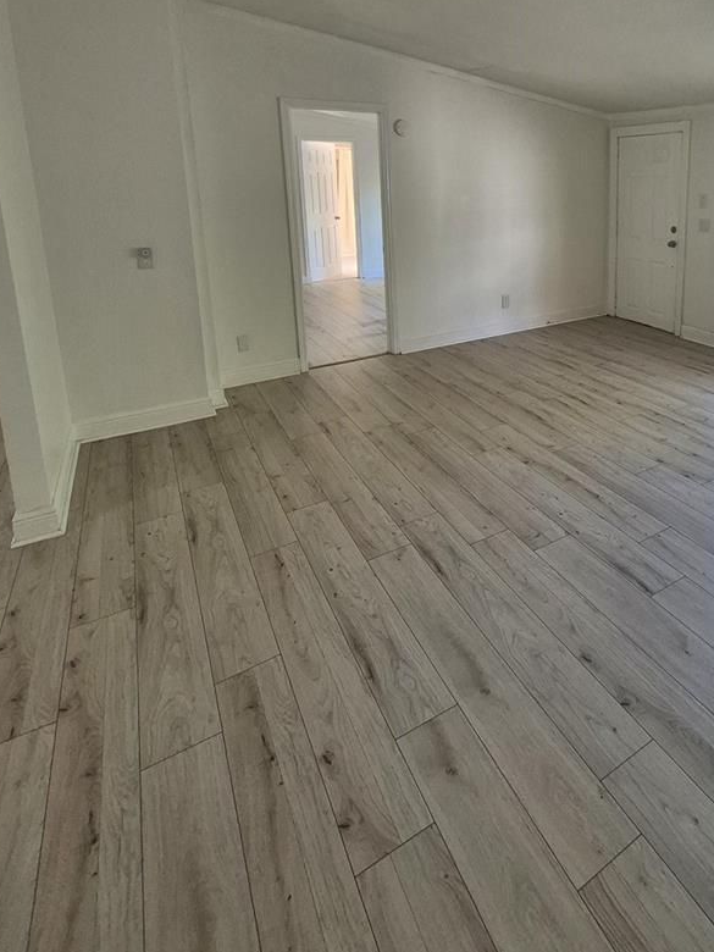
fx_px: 550
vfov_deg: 78.0
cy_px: 287
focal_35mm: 20
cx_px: 511
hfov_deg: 63.1
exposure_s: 1/60
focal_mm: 1.74
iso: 125
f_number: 2.2
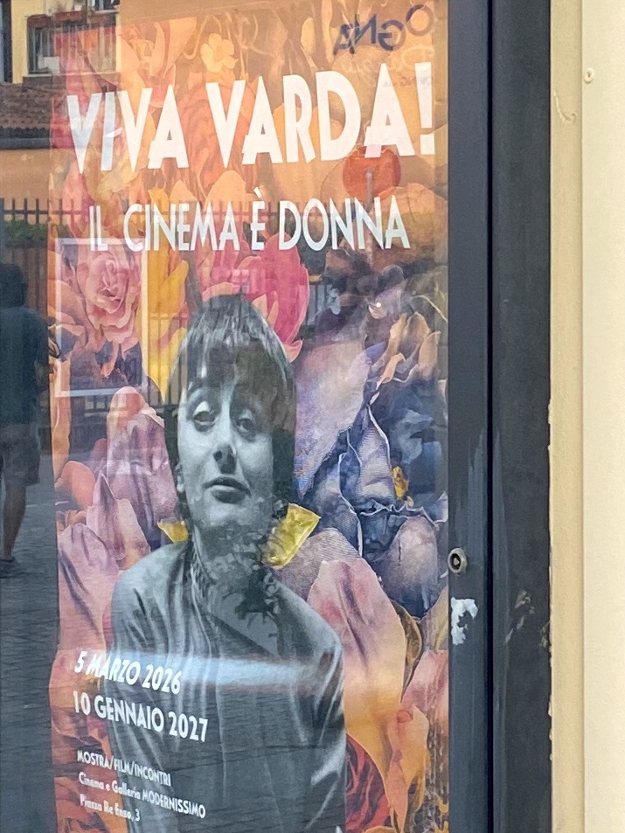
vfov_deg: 17.9
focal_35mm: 110
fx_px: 2648
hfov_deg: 13.4
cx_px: 490
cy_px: 334
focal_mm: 4.25
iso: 125
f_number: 1.8
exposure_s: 1/70
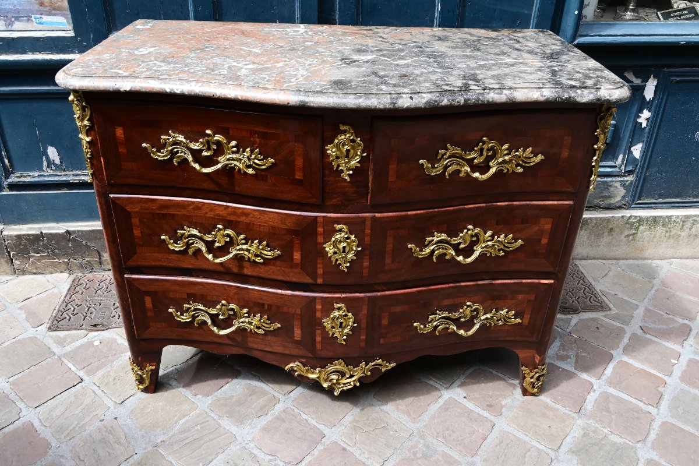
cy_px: 233
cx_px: 350
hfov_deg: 61.9
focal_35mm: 30
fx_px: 582
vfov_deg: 43.6
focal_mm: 20
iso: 360
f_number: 11
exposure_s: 1/125
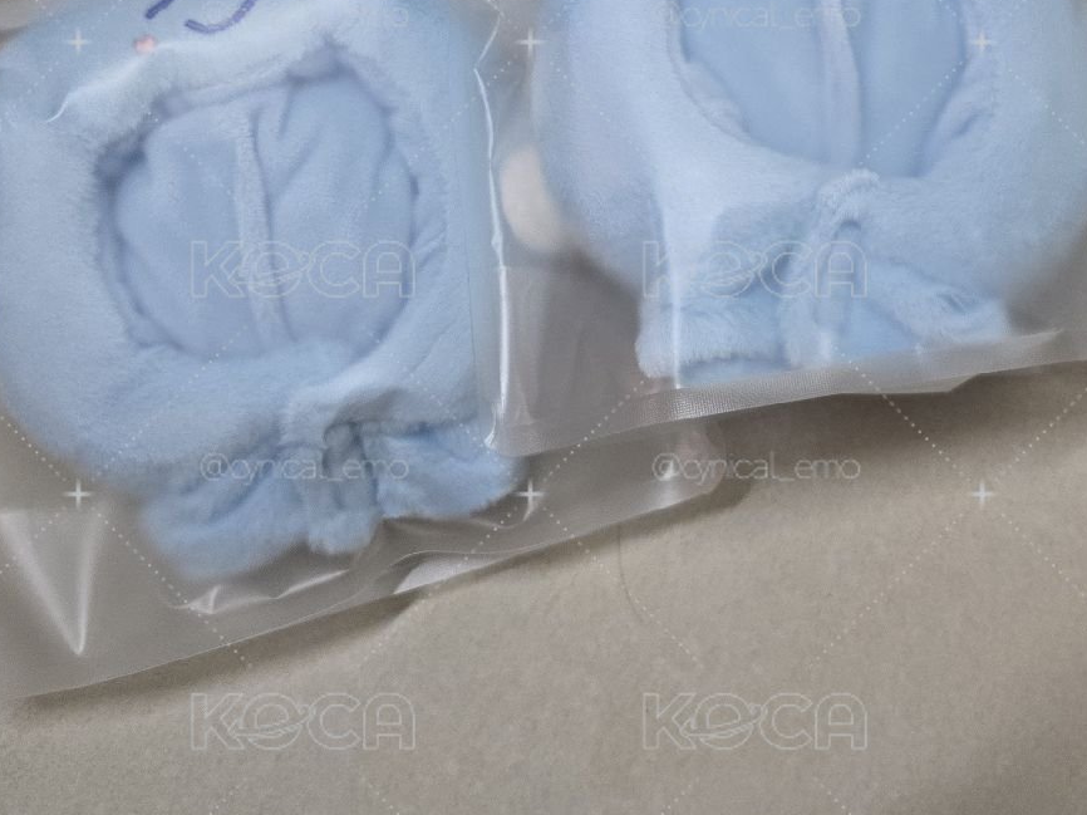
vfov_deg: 27.3
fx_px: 1601
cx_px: 831
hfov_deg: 36.5
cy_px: 41
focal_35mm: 51
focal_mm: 6.3
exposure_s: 1/120
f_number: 1.7
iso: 250
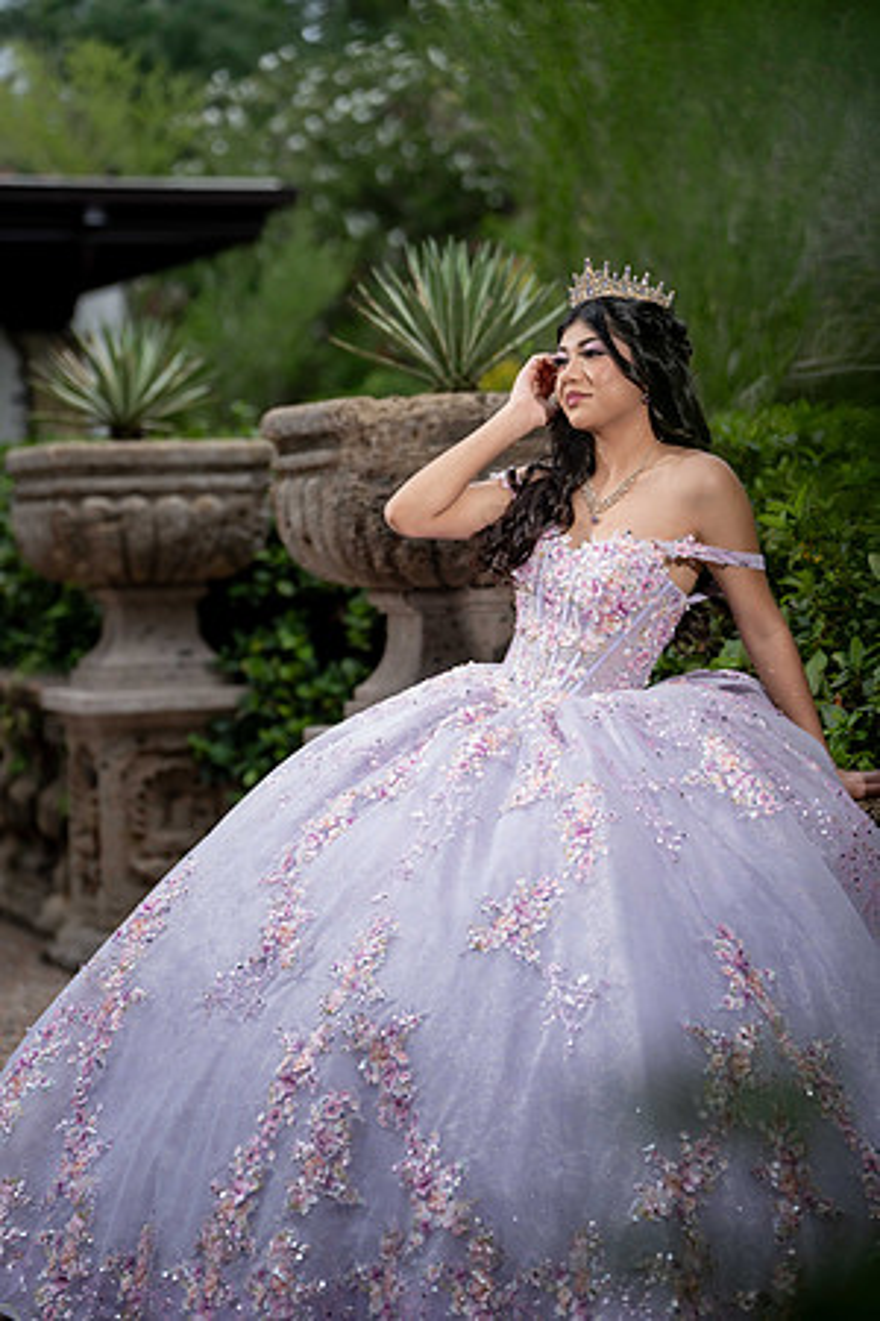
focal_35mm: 89
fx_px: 3263
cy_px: 660
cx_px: 440
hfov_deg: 15.4
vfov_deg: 22.9
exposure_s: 1/1000
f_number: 2.8
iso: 80
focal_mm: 89
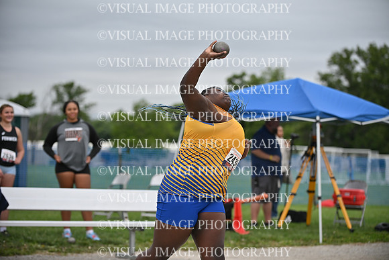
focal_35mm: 125
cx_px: 194
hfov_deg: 16.4
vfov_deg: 11.0
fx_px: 1351
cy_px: 130
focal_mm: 125
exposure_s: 1/3200
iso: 400
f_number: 3.5
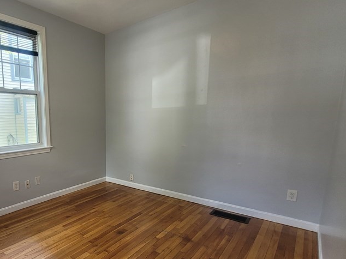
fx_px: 210
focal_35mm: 21
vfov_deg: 62.9
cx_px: 83
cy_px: 154
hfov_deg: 73.1
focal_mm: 1.74
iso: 80
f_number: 2.2
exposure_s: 1/60
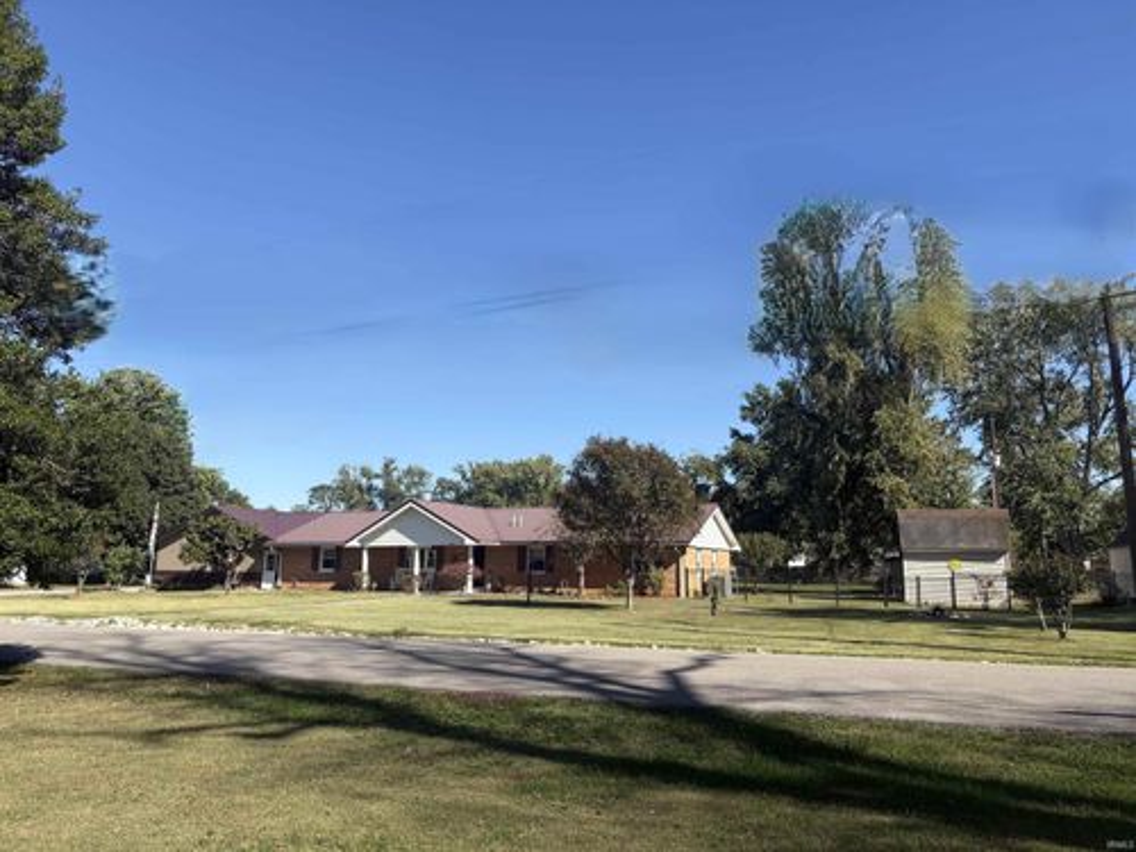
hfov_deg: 67.3
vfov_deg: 53.1
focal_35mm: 26
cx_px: 568
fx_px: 853
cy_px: 426
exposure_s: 1/2639
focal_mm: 5.96
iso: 50
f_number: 1.6
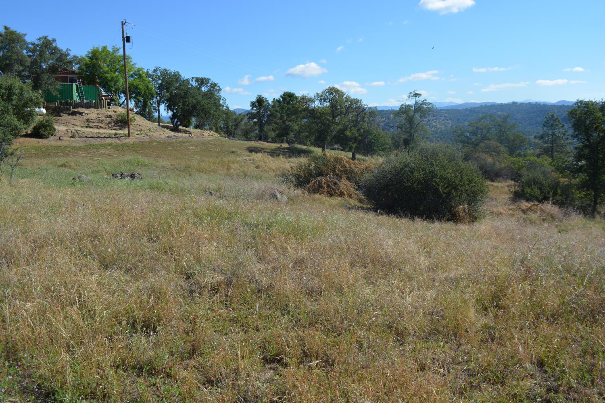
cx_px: 302
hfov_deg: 67.4
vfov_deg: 47.9
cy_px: 202
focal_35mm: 27
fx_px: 454
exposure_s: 1/250
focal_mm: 18
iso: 110
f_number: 8
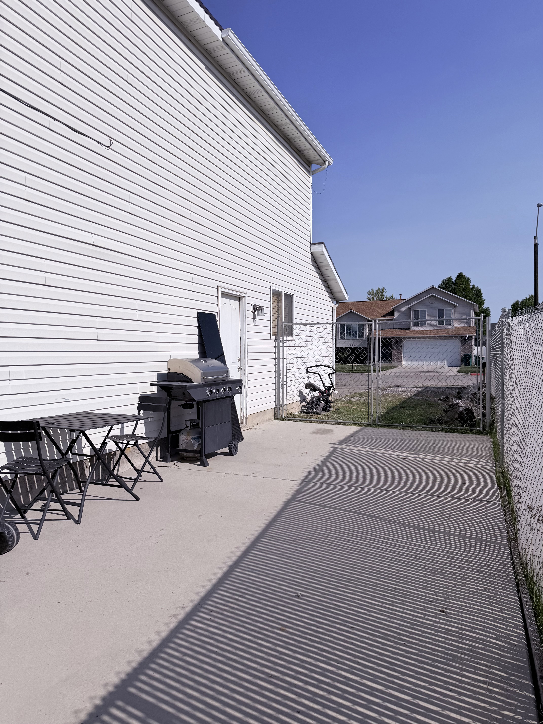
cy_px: 362
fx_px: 502
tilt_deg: -1.5
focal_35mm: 24
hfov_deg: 56.8
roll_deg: +0.6
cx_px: 272
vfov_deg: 71.6
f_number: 1.78
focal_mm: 6.76
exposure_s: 1/17544
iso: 80
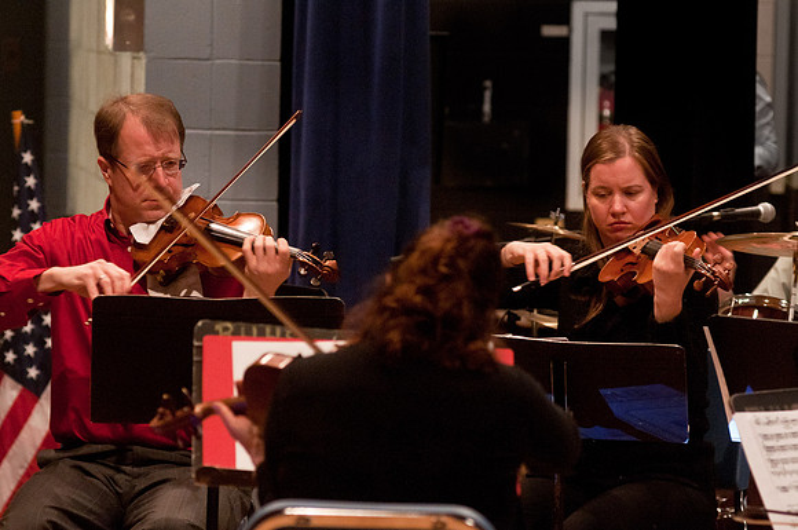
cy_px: 265
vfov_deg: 6.8
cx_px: 399
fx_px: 4482
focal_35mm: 202
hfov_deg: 10.2
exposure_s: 1/50
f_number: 4
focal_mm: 135
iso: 1600
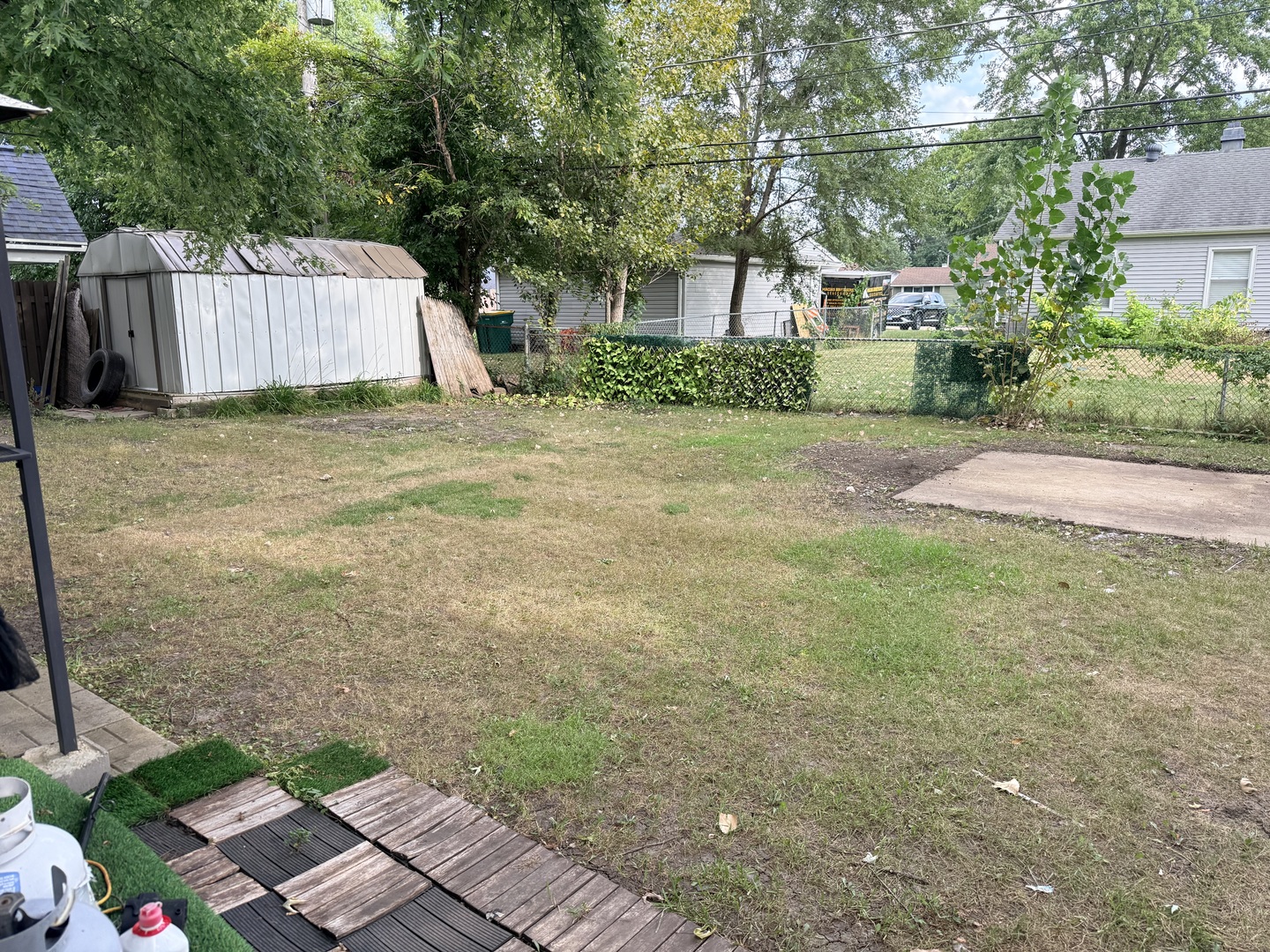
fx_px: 881
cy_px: 476
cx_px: 635
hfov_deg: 71.6
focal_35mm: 24
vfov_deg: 56.8
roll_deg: +0.3
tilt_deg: -10.6
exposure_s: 1/559
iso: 100
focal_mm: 6.76
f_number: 1.78
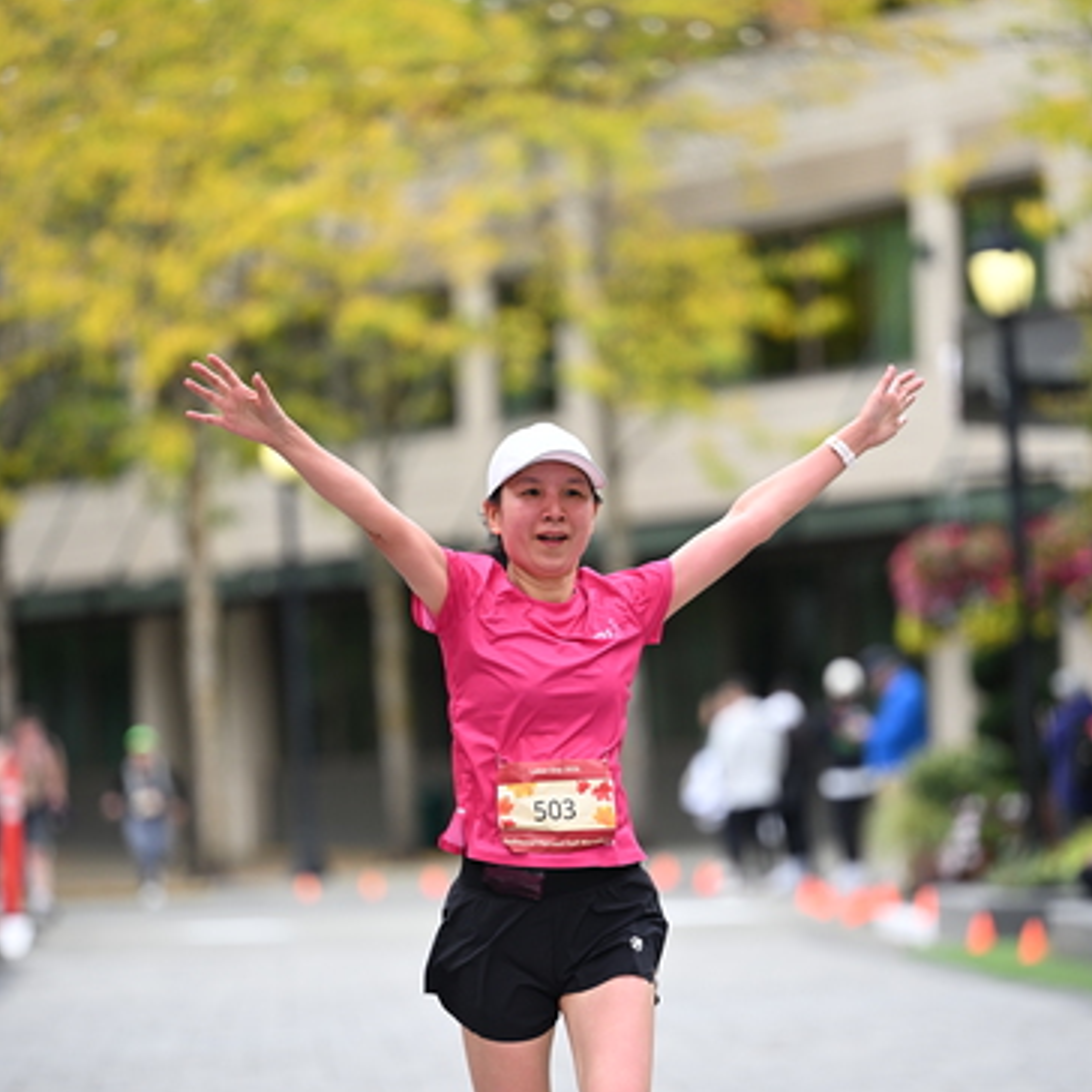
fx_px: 7566
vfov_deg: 8.3
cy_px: 687
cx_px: 548
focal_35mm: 212
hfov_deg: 8.3
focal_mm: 165
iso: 640
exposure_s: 1/2000
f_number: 2.8
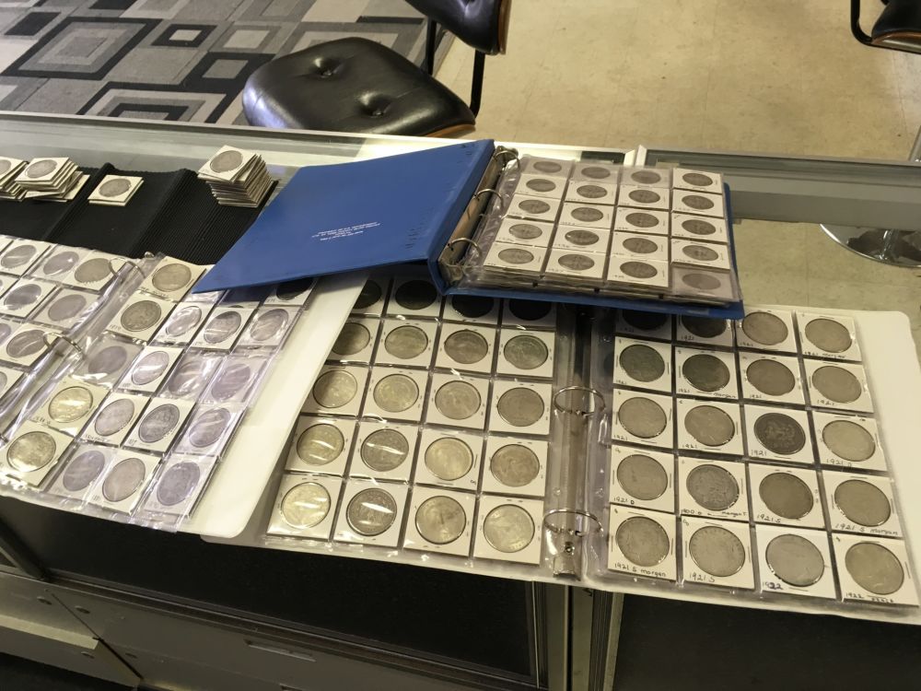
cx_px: 460
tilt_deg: -47.6
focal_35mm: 29
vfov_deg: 48.2
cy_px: 346
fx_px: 772
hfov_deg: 61.7
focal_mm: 4.15
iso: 64
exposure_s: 1/30
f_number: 2.2
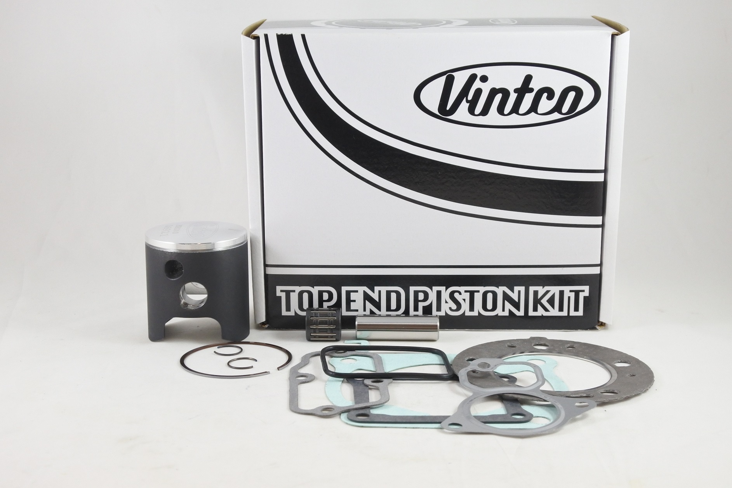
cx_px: 366
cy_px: 244
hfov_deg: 36.9
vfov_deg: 25.1
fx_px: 1098
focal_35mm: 54
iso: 720
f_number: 4.8
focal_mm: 20.1
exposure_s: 1/125
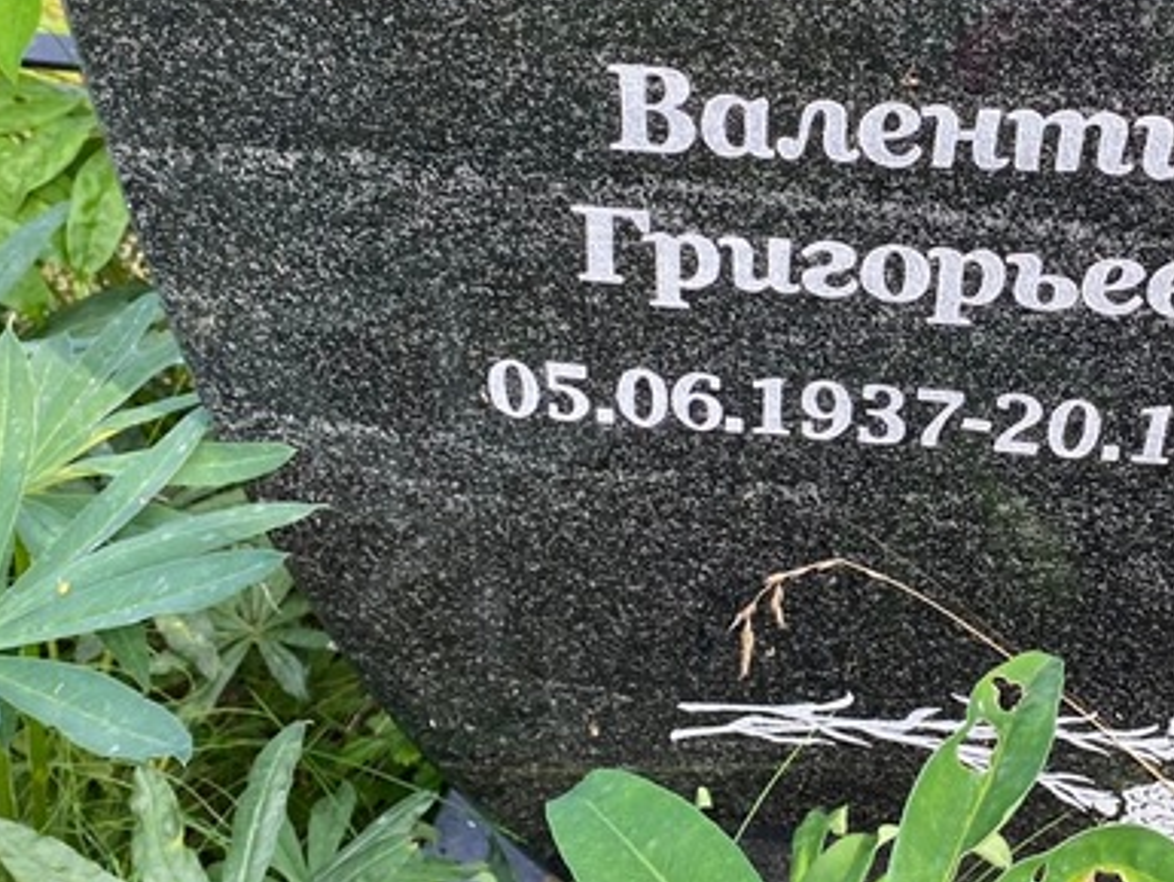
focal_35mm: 54
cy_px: 336
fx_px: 1832
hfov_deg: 33.9
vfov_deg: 27.0
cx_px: 1015
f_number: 1.8
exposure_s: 1/259
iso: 32
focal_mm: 4.25
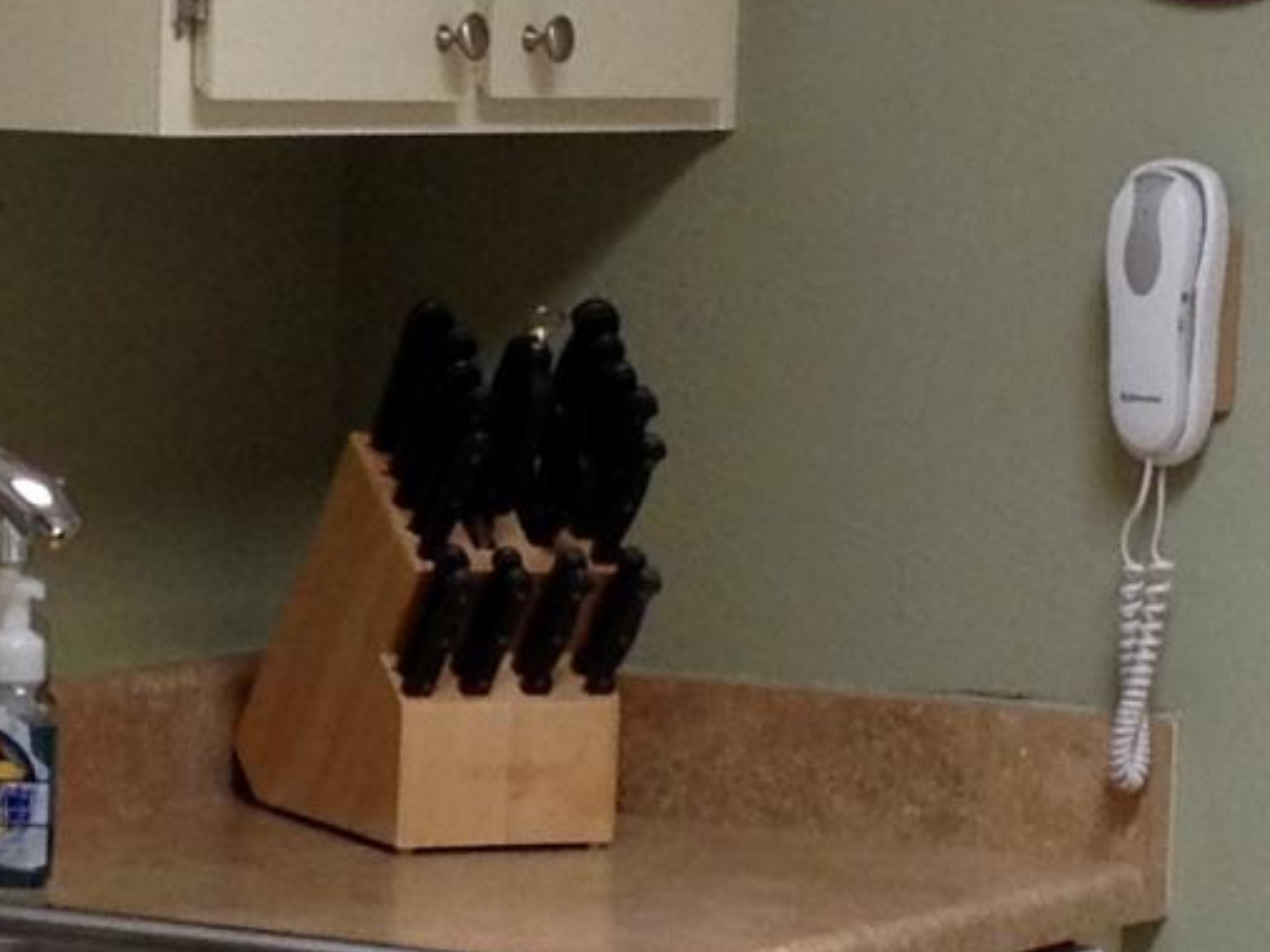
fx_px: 7593
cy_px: 616
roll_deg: -1.8
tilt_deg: -4.6
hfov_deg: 9.6
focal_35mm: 207
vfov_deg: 7.2
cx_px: 378
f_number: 2.4
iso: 64
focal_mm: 4.28
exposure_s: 1/60
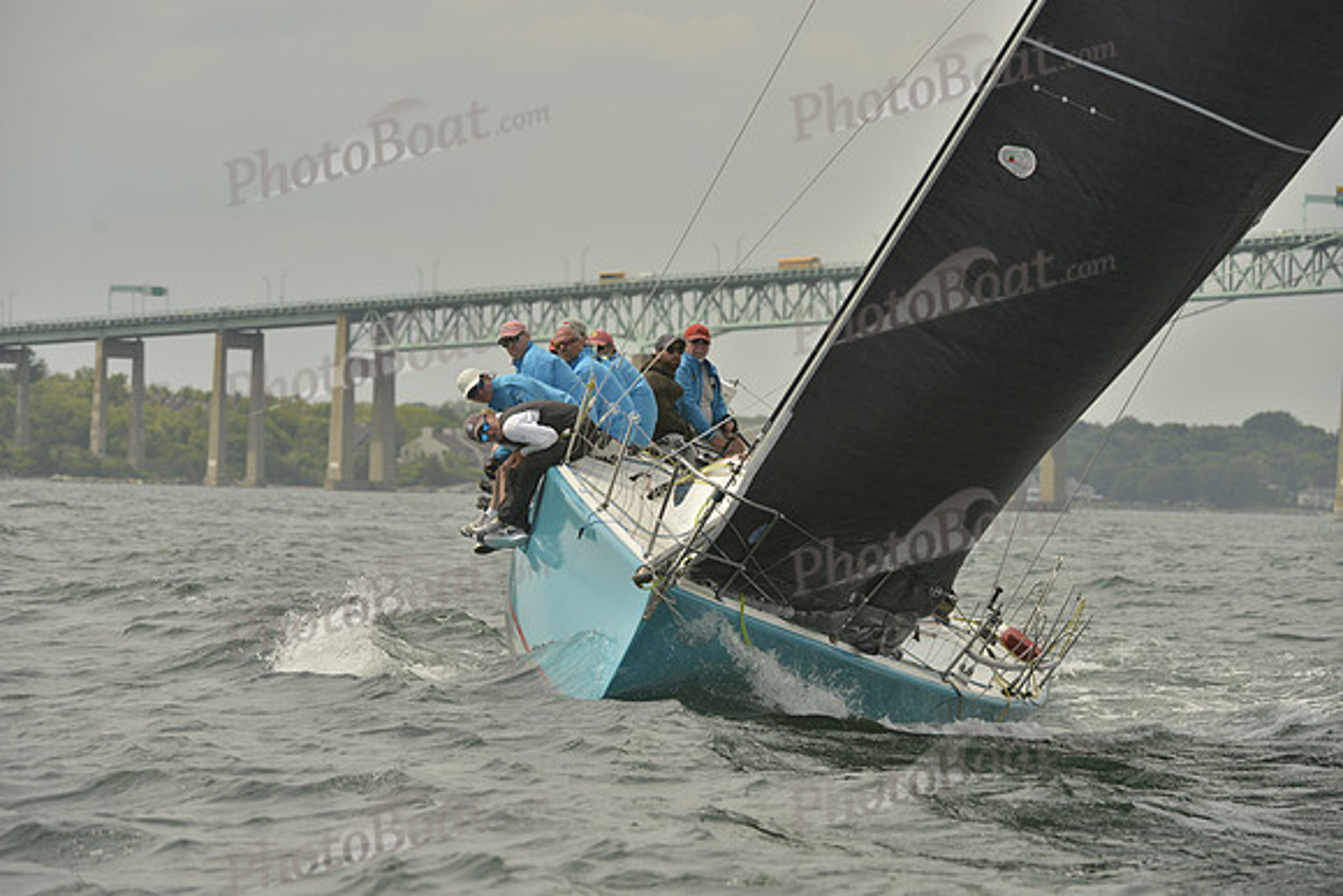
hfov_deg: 10.3
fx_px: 7463
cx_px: 672
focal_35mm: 200
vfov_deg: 6.9
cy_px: 448
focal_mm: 200
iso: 280
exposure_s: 1/1250
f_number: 7.1
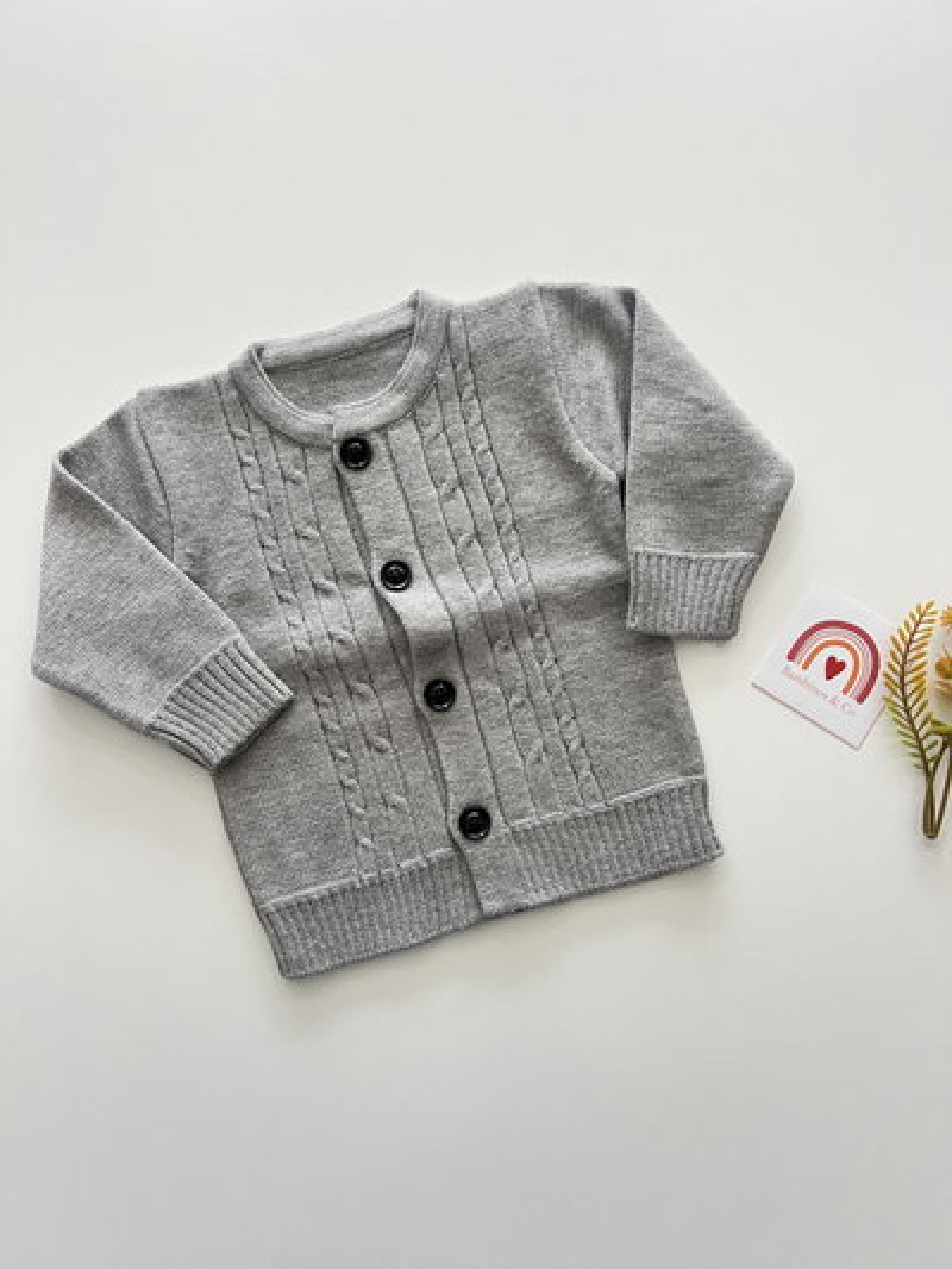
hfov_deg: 53.1
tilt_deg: -85.1
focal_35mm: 26
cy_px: 634
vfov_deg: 67.3
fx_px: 953
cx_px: 476
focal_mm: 5.7
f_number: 1.5
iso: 100
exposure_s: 1/50
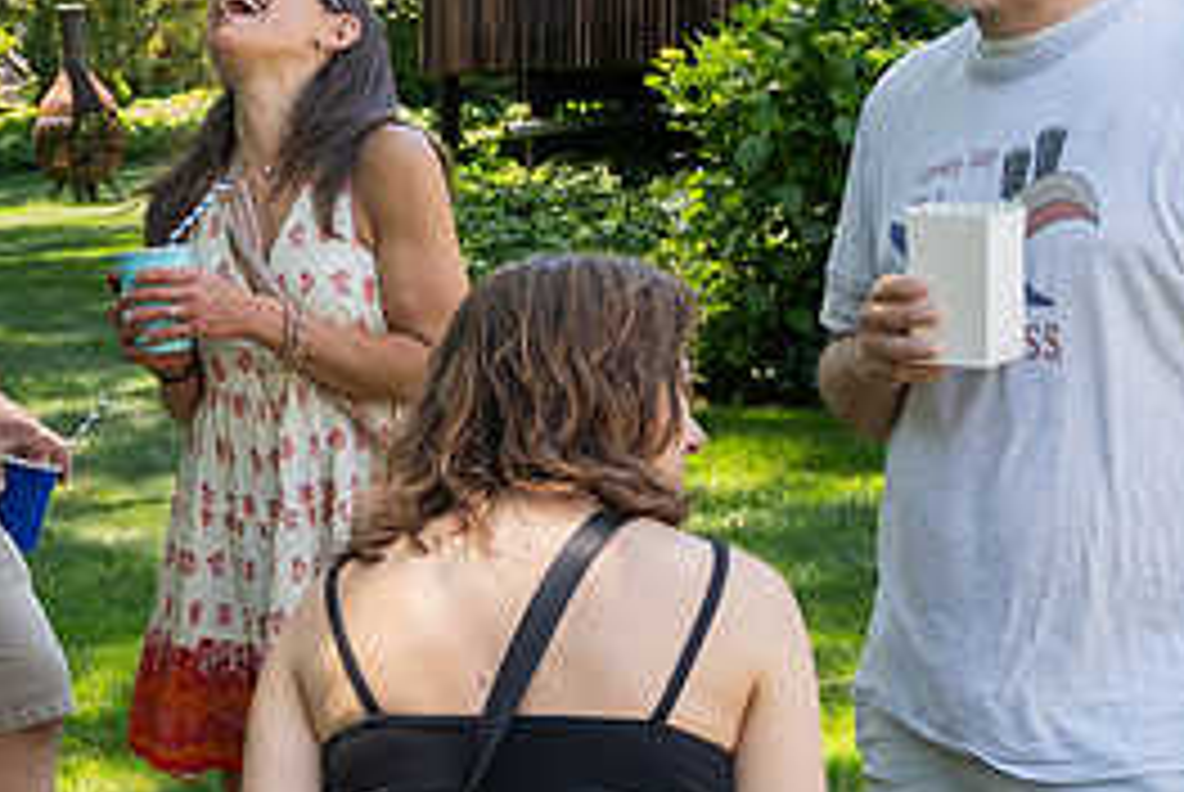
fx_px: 3292
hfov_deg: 19.7
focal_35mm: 100
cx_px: -51
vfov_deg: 13.7
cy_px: 355
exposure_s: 1/400
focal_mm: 27
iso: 640
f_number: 4
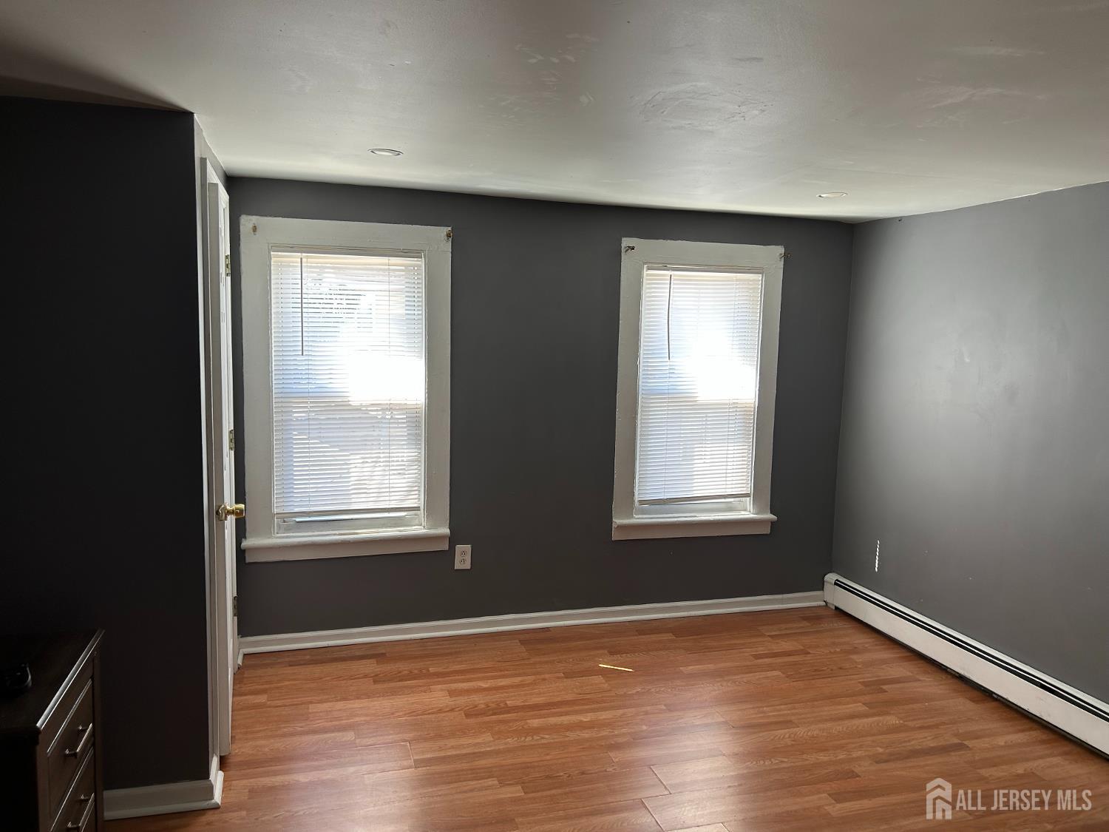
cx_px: 554
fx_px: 833
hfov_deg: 67.3
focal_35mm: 26
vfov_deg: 53.1
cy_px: 416
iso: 64
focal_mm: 5.7
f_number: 1.5
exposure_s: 1/121
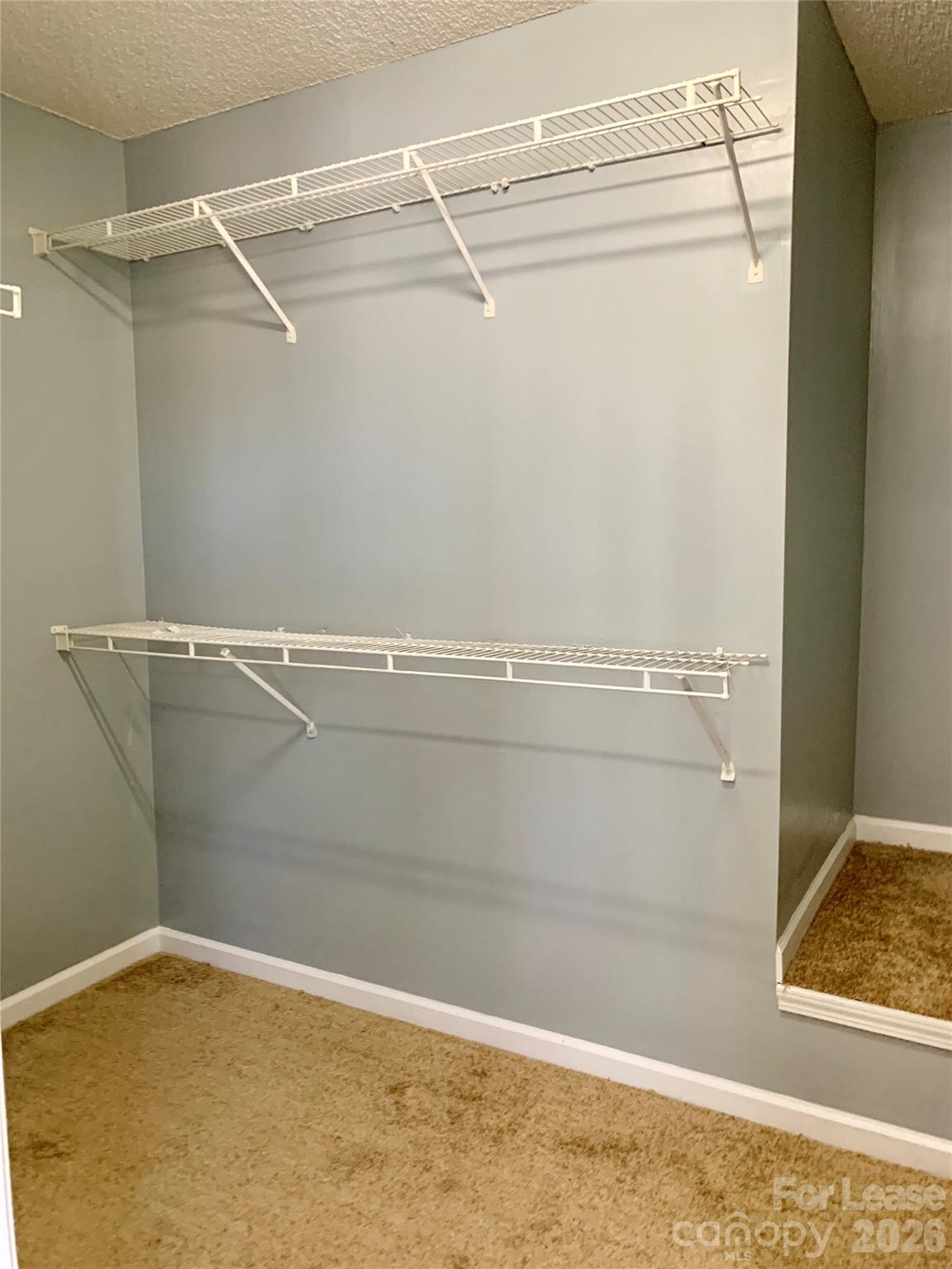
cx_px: 476
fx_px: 953
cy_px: 634
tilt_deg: -4.9
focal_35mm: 26
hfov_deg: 53.1
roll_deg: +1.3
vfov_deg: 67.3
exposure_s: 1/30
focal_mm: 4.25
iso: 320
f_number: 1.8
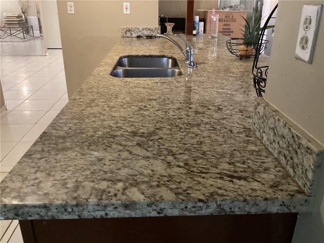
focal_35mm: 31
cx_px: 162
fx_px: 290
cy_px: 122
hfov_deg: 58.4
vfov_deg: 45.4
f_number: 2.4
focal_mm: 3.3
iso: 640
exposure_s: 1/24
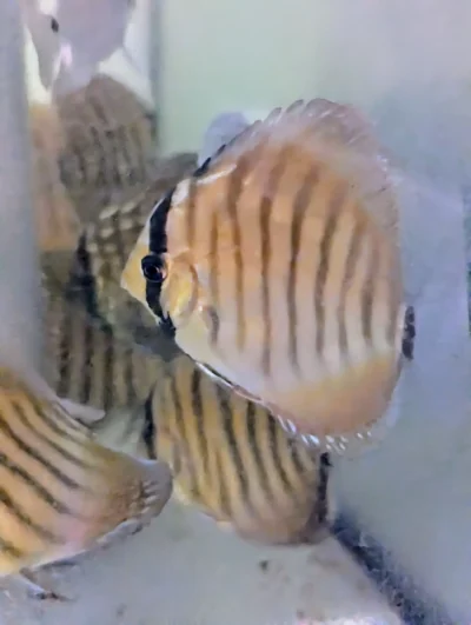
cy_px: 312
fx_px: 868
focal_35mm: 48
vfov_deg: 39.6
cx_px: 236
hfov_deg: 30.3
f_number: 1.85
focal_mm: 6.81
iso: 4744
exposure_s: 1/94
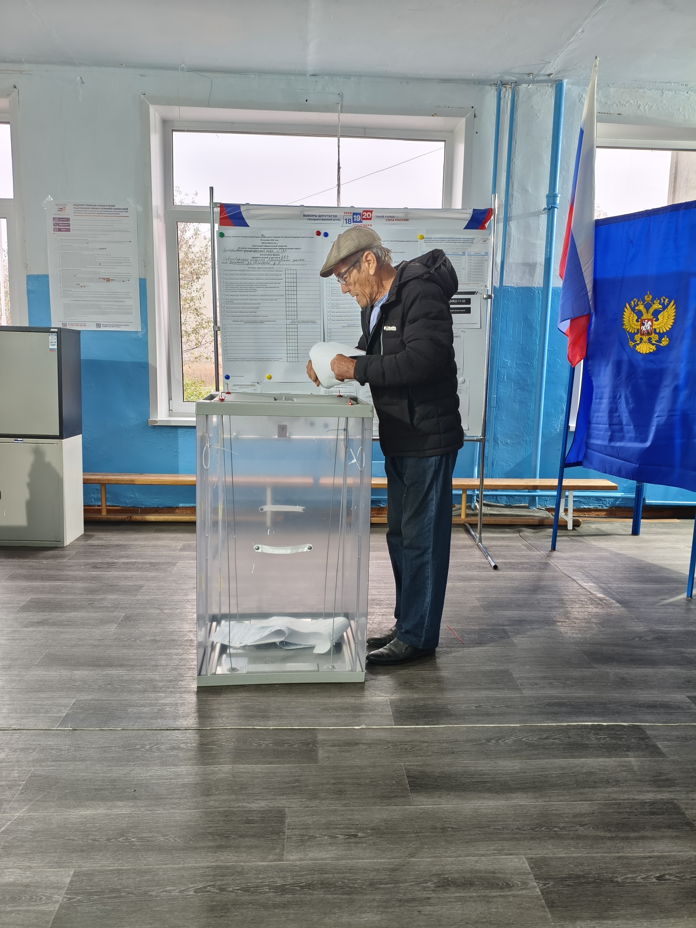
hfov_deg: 53.1
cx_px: 348
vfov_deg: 67.3
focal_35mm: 26
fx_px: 697
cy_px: 464
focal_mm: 4.94
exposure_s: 1/33.3
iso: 800
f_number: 1.5
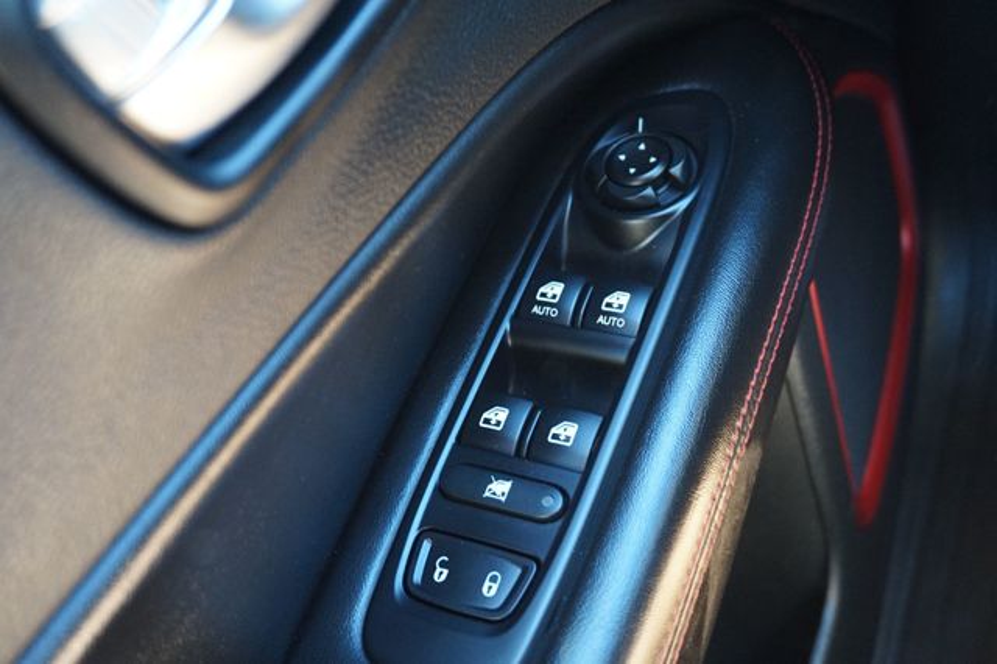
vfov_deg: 35.5
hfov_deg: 51.3
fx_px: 1038
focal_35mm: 38
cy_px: 332
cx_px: 498
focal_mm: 25
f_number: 4.5
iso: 1600
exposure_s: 1/60
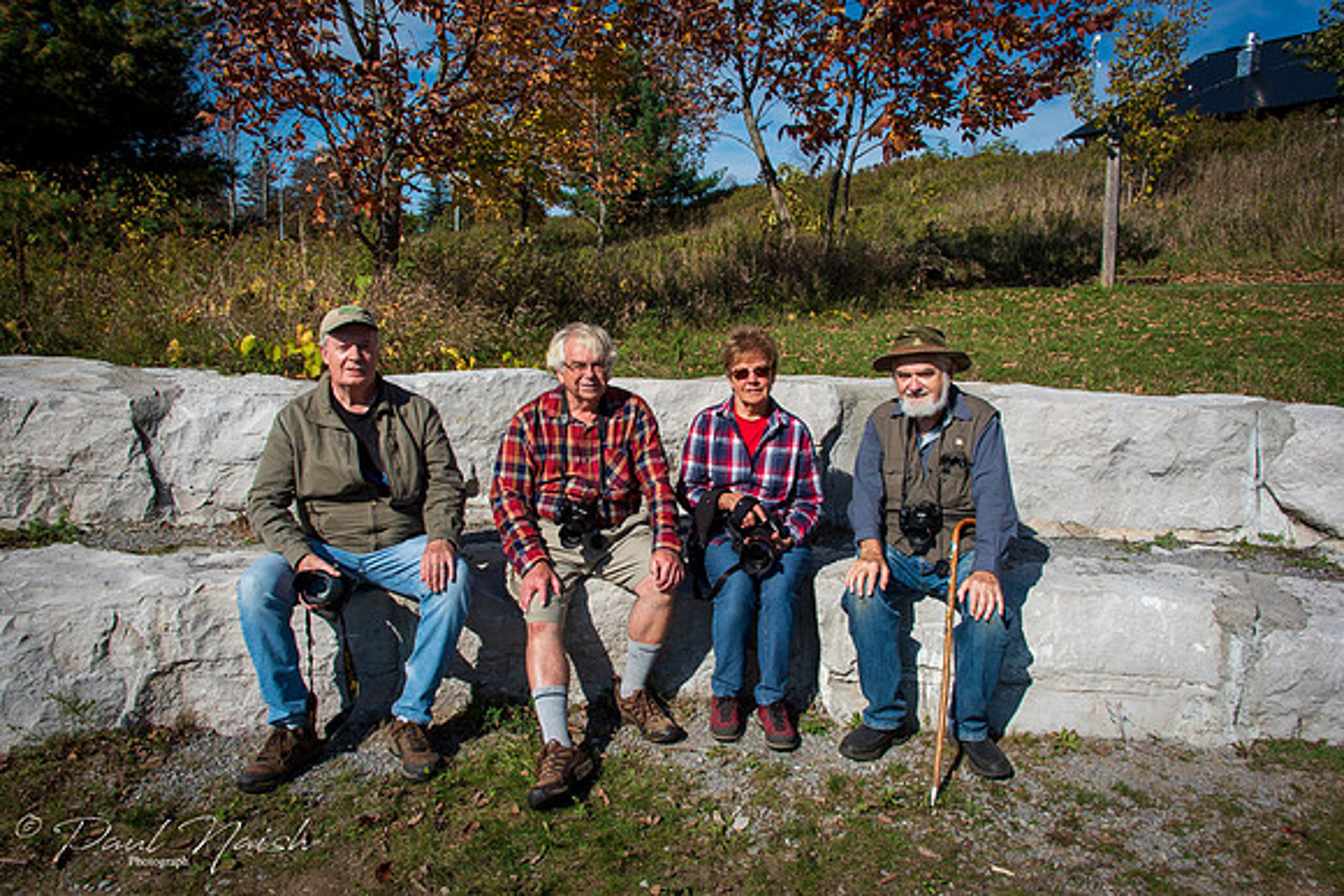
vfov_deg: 46.4
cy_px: 448
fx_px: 1046
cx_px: 672
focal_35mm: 28
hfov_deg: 65.5
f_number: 22
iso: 280
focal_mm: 28
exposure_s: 1/125
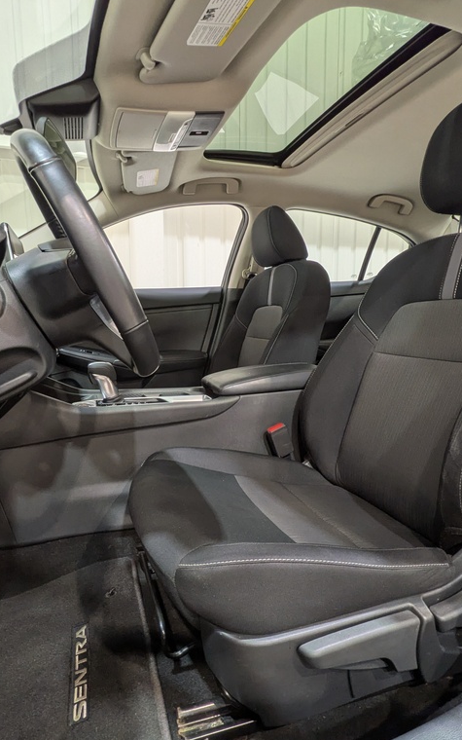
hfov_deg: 59.6
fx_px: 403
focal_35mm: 20
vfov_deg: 85.1
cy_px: 373
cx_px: 211
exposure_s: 1/24
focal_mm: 1.83
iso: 59
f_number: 2.2
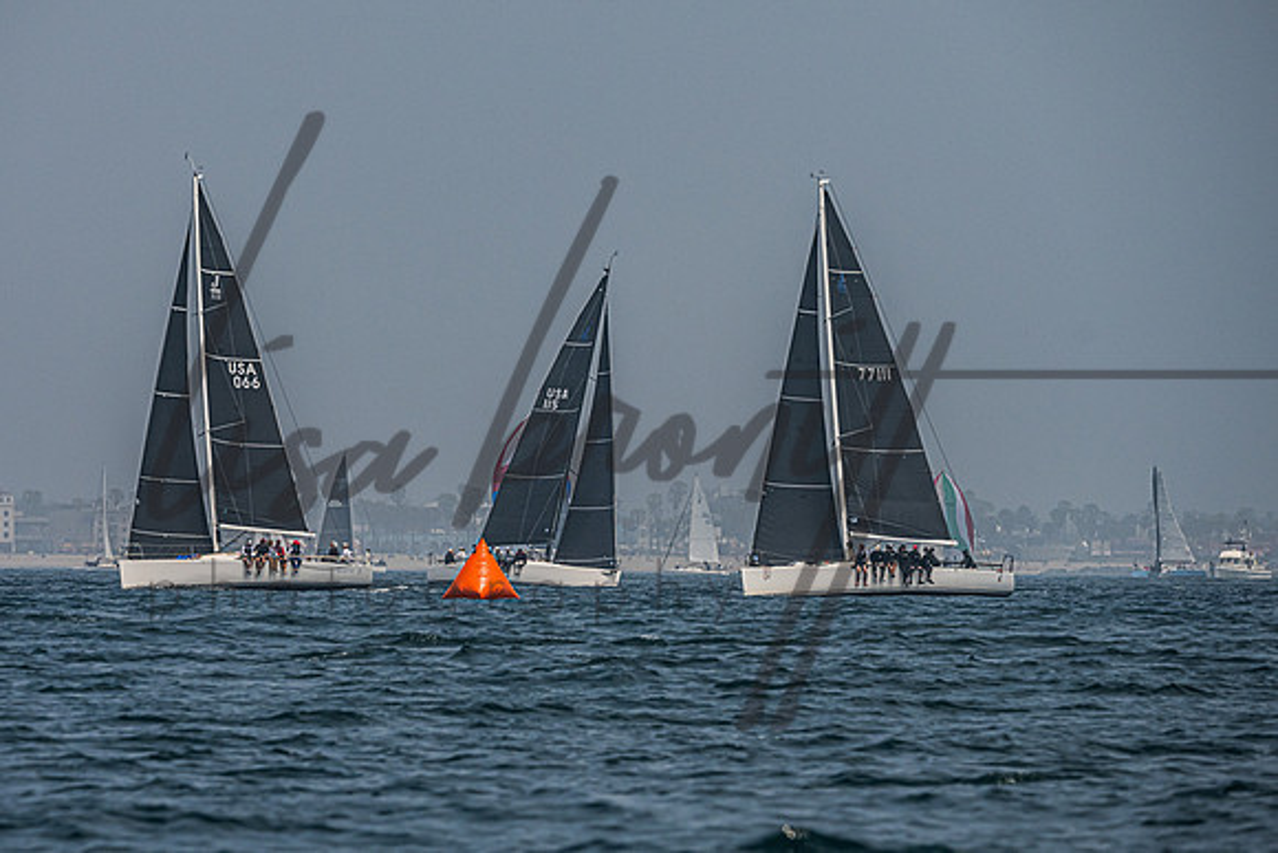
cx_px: 524
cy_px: 375
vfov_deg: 4.2
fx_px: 11663
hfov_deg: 6.3
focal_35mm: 328
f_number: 6.3
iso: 400
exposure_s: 1/5000
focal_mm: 240
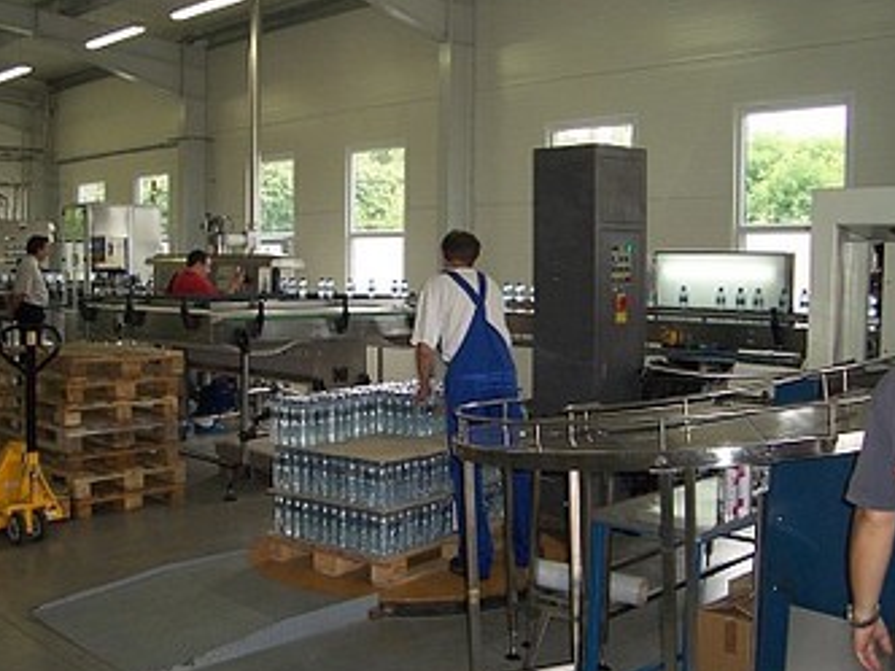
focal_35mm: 41
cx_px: 431
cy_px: 337
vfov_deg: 35.1
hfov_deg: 45.8
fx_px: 1060
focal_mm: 5.6
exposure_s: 1/60
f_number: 2.7
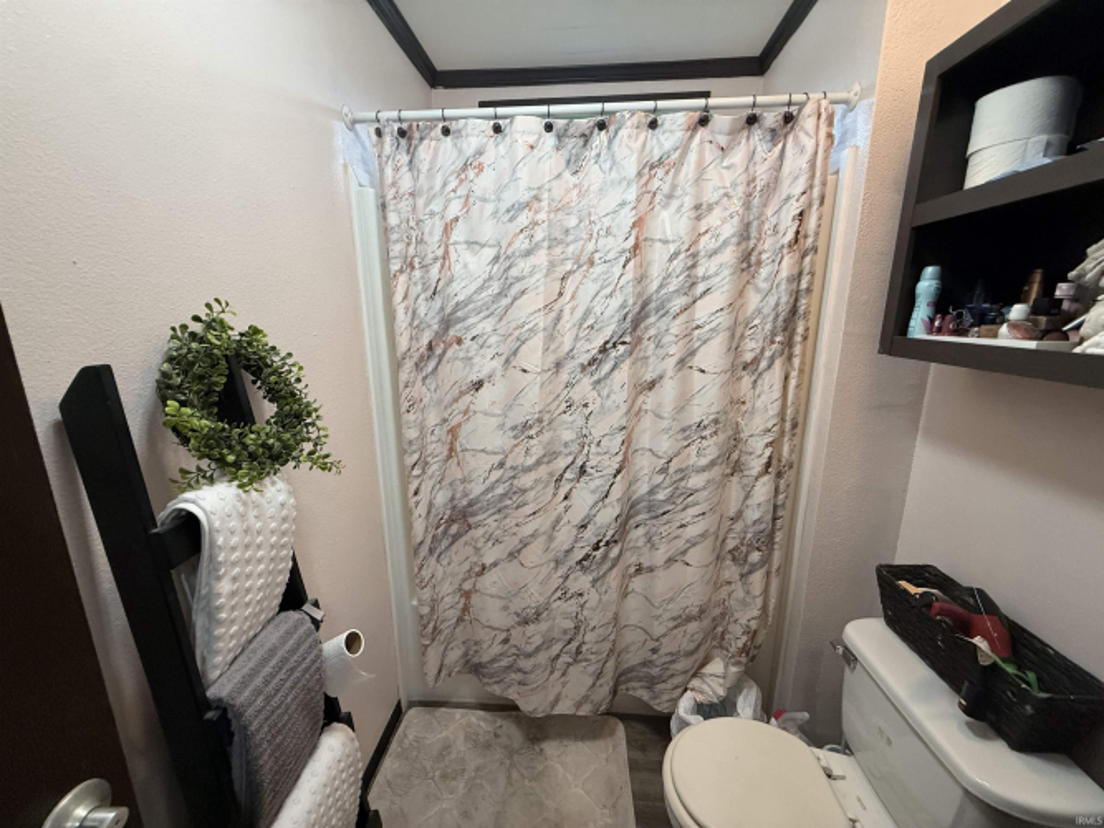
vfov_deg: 85.7
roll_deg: -0.4
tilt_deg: -12.4
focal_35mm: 14
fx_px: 446
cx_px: 552
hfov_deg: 102.1
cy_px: 414
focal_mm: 2.22
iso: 320
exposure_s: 1/120
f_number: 2.2
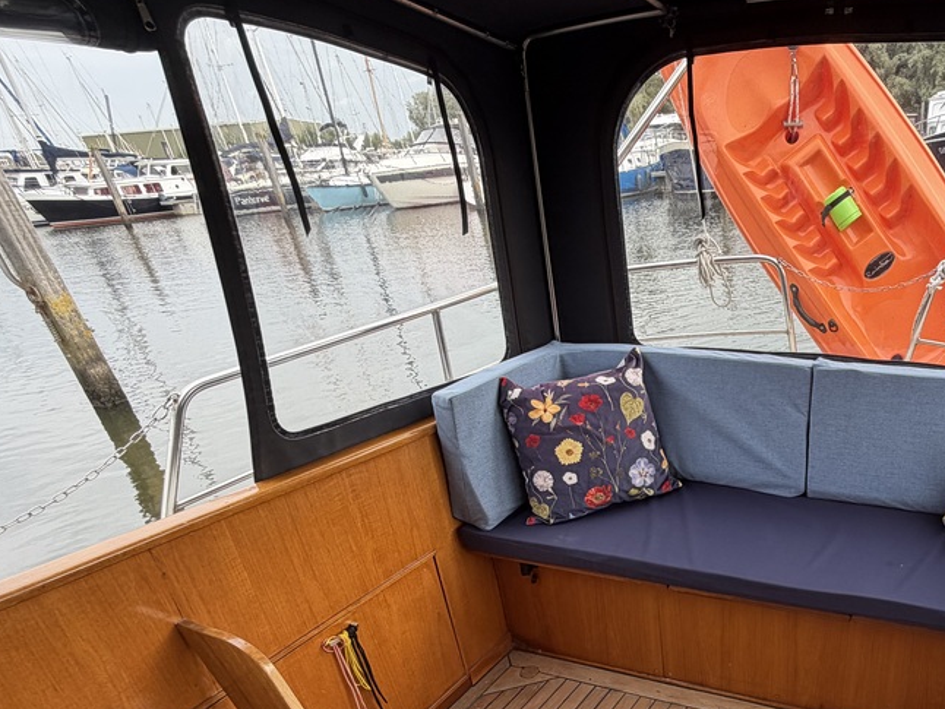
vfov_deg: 50.6
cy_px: 544
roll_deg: +4.2
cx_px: 740
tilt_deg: -30.1
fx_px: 710
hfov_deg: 62.3
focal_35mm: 26
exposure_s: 1/161
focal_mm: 2.22
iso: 40
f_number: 2.2
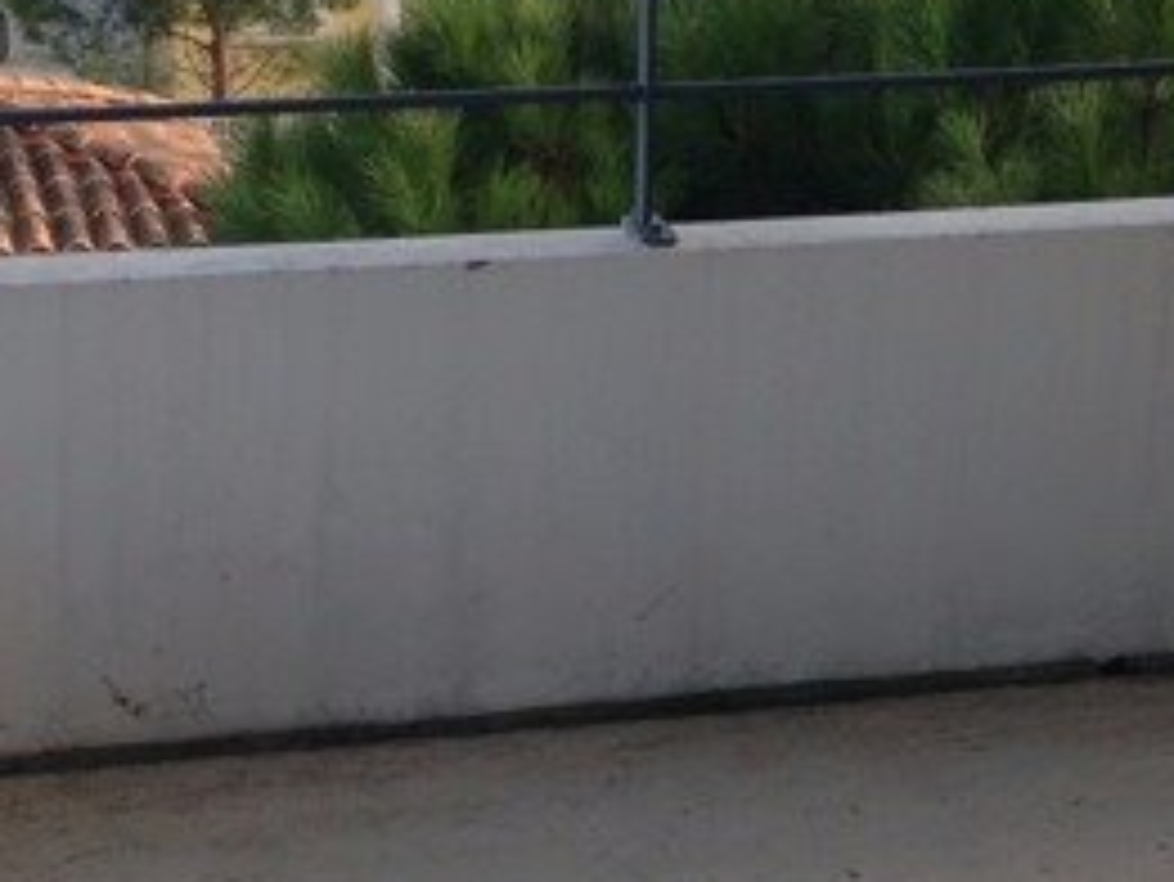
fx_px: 3427
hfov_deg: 19.4
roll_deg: -0.2
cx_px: 576
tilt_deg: -18.9
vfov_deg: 14.7
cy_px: 490
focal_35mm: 101
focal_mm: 4.12
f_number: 2.4
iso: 50
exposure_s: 1/345
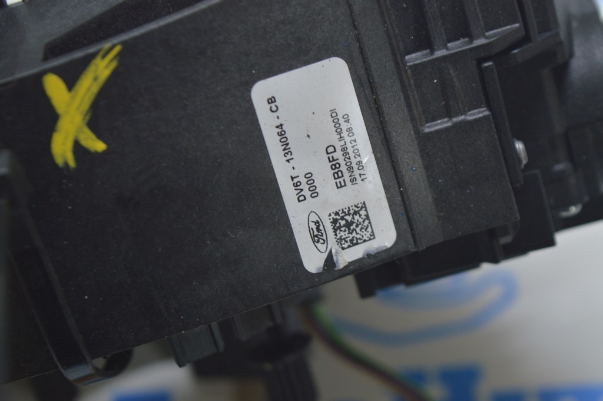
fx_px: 1381
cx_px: 302
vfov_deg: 16.5
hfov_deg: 24.6
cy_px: 200
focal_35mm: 82
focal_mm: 55
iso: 400
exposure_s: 1/20
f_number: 5.6
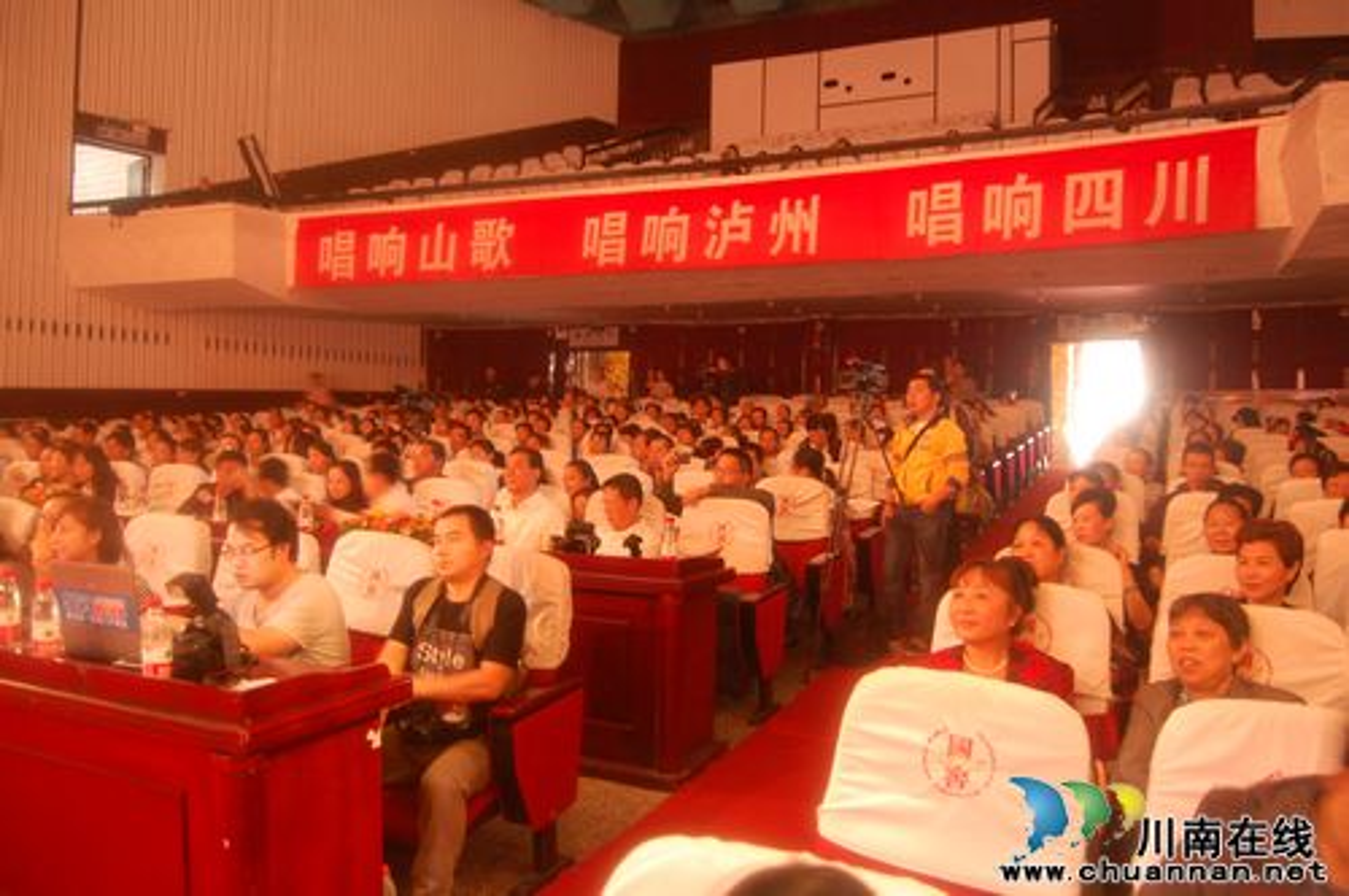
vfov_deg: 47.8
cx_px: 674
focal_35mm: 27
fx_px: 1010
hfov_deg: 67.4
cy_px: 448
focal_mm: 18
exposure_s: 1/5
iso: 800
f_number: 3.5
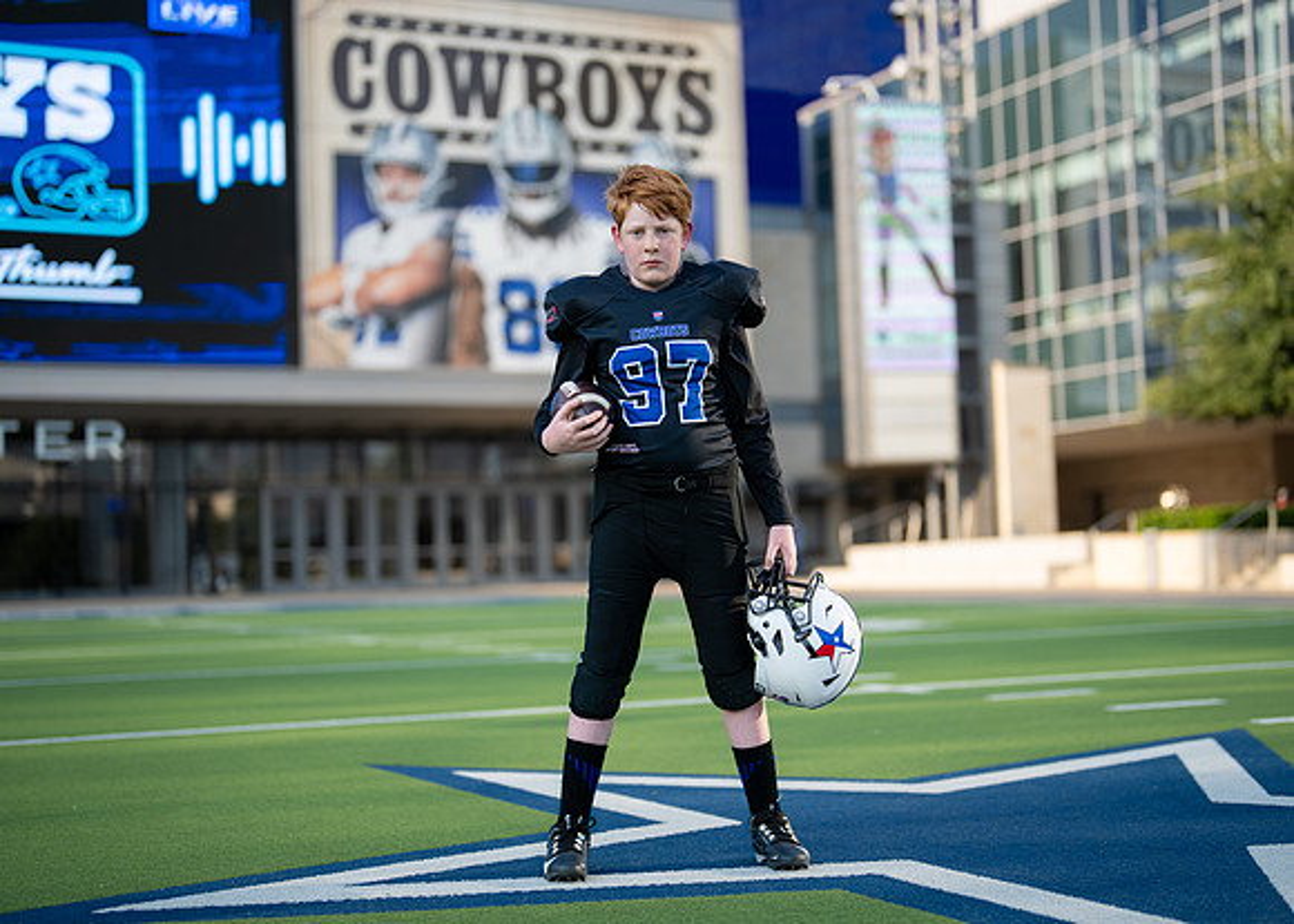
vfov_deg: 25.1
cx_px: 667
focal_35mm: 56
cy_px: 460
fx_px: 2073
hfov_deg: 34.7
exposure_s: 1/3200
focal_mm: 50
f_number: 1.2
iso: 100
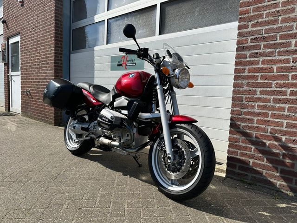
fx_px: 206
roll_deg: -2.6
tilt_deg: -5.9
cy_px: 112
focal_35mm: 24
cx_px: 148
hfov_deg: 71.6
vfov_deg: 56.8
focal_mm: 6.86
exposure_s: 1/4348
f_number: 1.78
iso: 80
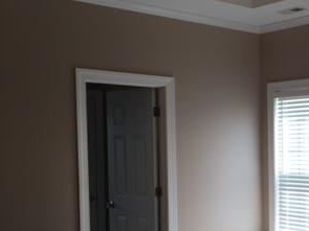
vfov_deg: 23.1
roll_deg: +0.2
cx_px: 332
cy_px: 167
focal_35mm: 63
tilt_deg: -1.7
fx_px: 562
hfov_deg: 28.2
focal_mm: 4.15
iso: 32
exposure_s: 1/60
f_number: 2.2
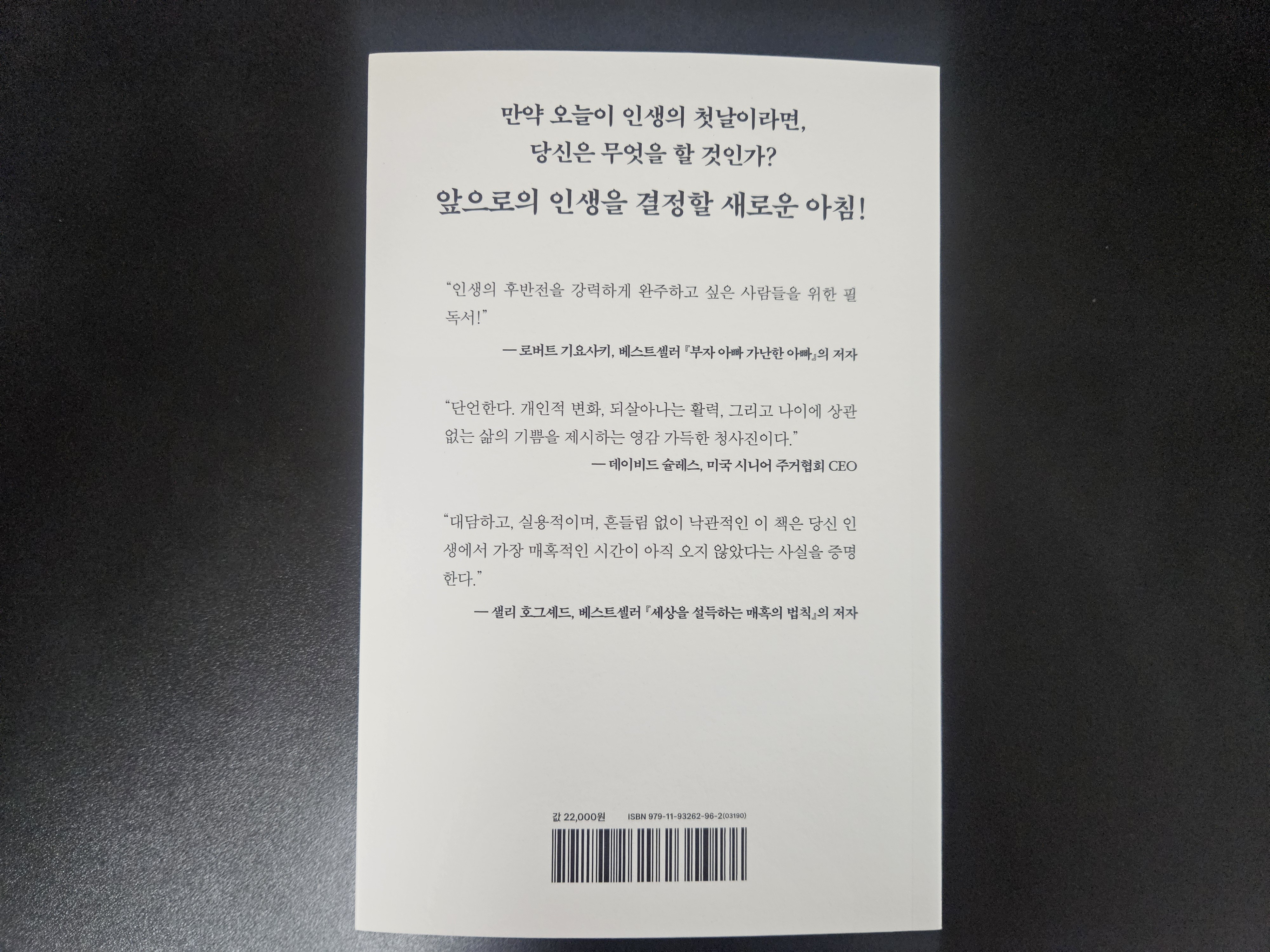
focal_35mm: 23
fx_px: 844
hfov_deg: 73.9
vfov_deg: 58.9
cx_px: 635
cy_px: 476
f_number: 1.8
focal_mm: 5.4
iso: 640
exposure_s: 1/120
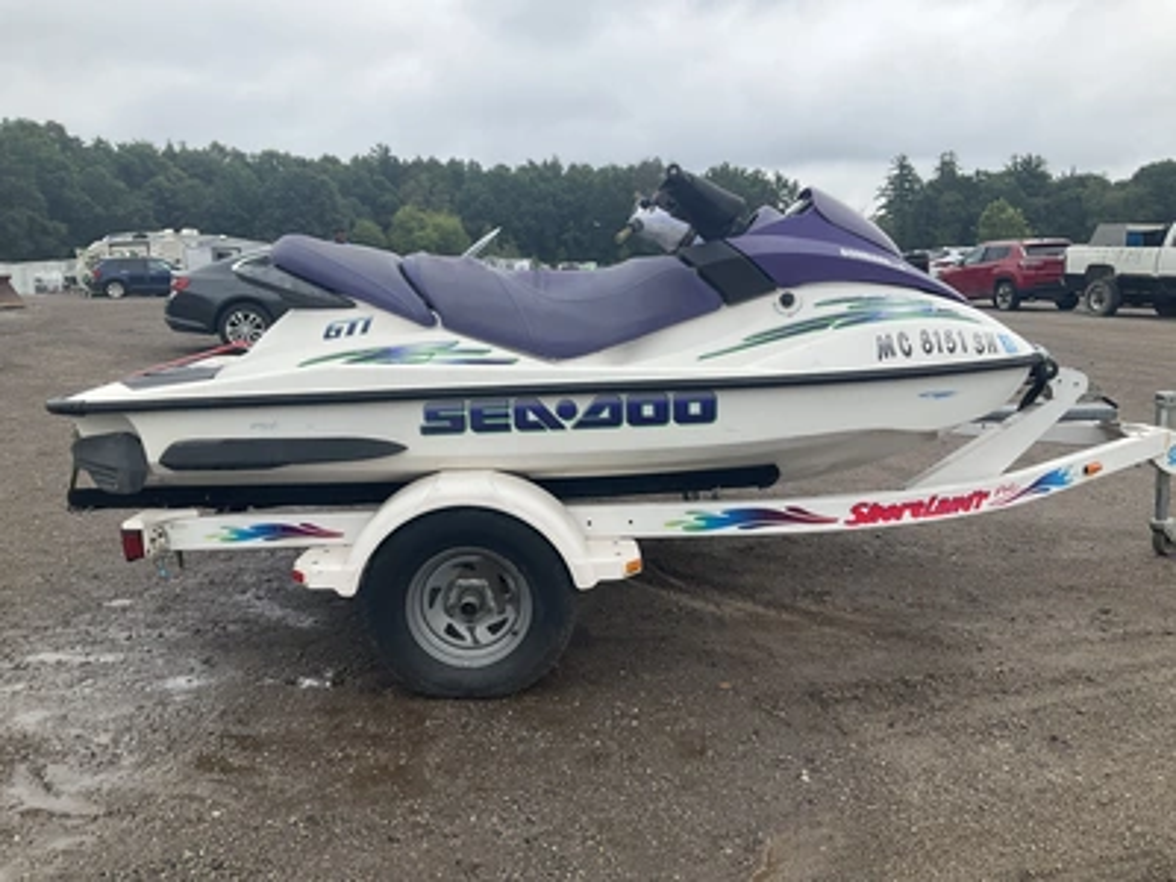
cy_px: 441
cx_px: 588
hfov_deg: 61.7
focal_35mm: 29
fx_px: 985
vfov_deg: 48.2
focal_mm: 3
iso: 25
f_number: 1.8
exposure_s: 1/599
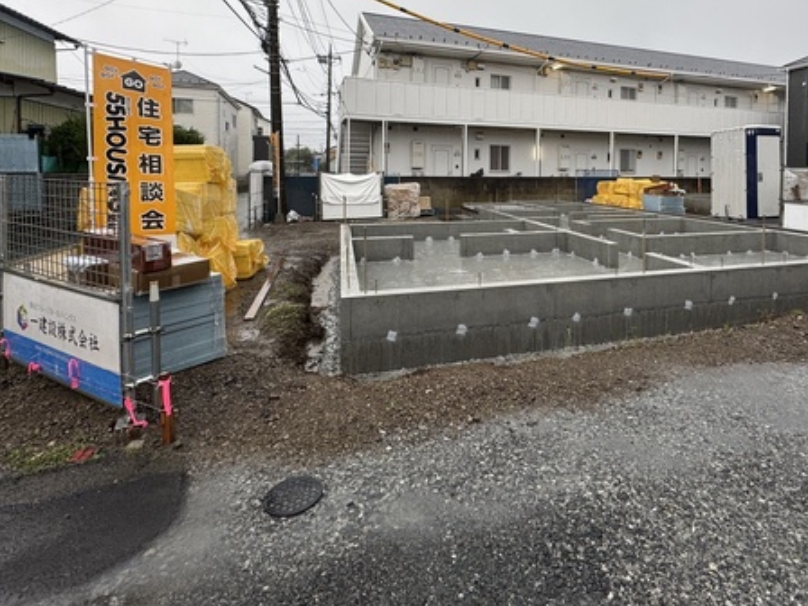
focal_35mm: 20
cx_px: 492
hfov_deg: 80.6
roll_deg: +0.7
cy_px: 179
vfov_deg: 63.4
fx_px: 467
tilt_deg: +0.5
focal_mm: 2.22
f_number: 2.2
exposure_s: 1/100
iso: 64
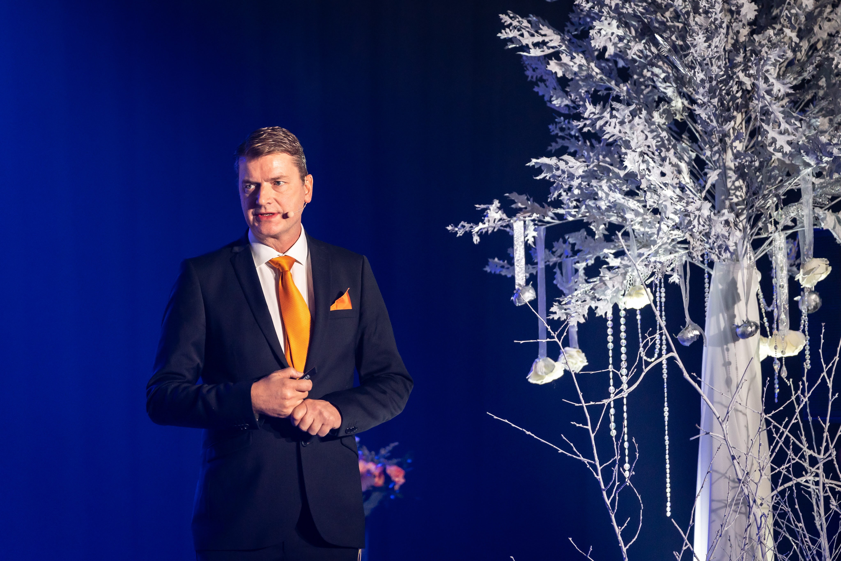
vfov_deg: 5.1
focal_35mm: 271
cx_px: 361
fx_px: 6328
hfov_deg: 7.6
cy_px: 196
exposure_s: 1/160
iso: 1600
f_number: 2.8
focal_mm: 200
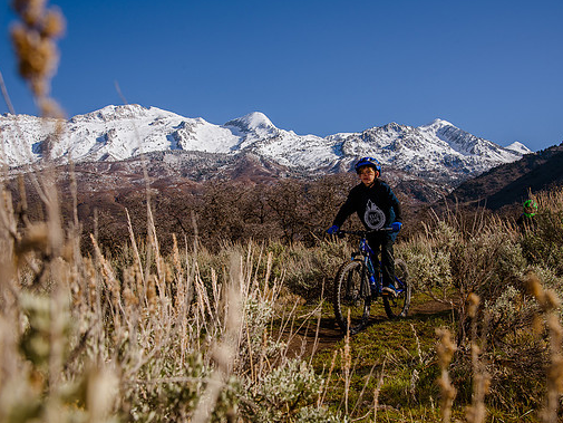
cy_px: 213
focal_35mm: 42
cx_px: 265
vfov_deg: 34.4
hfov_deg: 44.8
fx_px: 683
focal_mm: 38
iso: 200
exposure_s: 1/500
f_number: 10
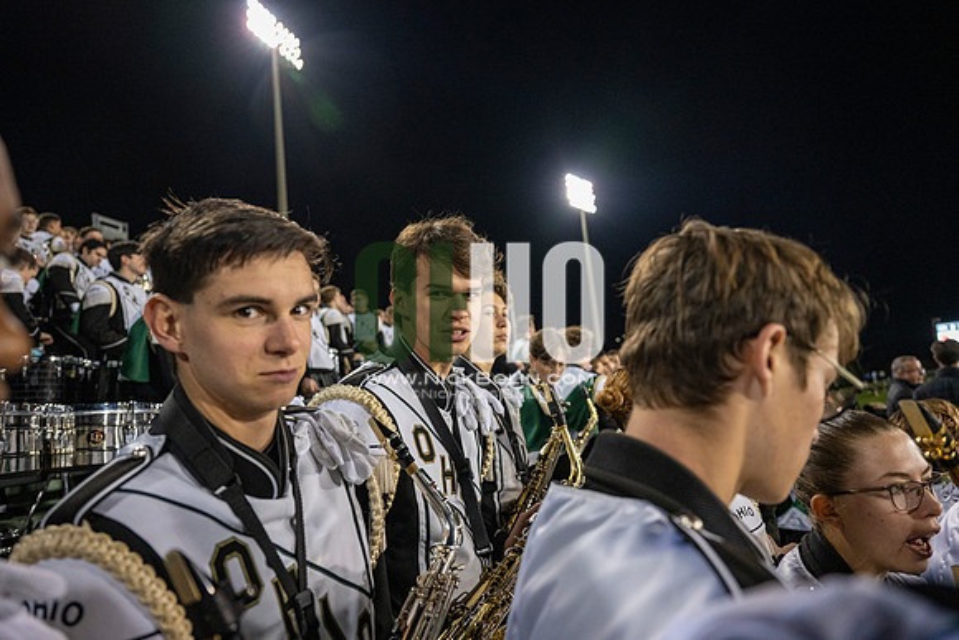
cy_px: 320
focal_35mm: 24
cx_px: 480
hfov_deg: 73.7
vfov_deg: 53.2
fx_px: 639
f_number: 3.2
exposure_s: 1/500
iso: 2000
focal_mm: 24
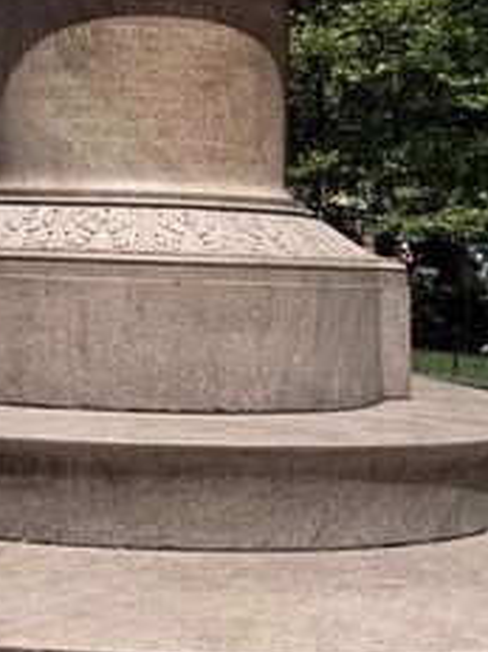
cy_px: -62
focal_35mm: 83
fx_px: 1562
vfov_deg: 22.3
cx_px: 124
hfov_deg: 17.7
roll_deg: -3.8
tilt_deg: +11.5
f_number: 1.78
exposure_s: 1/4167
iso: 80
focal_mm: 6.76
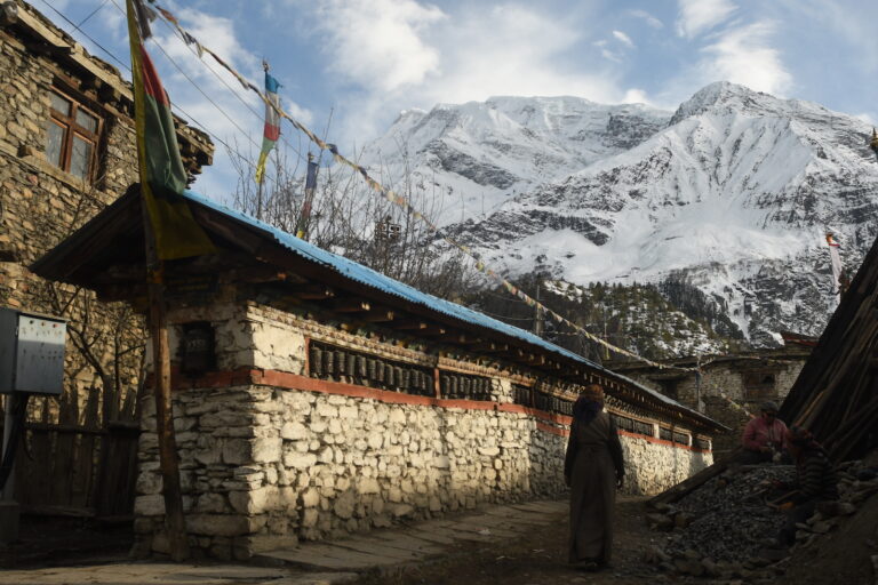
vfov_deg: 36.9
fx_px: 878
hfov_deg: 53.1
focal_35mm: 36
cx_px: 439
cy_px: 292
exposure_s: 1/800
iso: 400
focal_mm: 24
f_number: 7.1
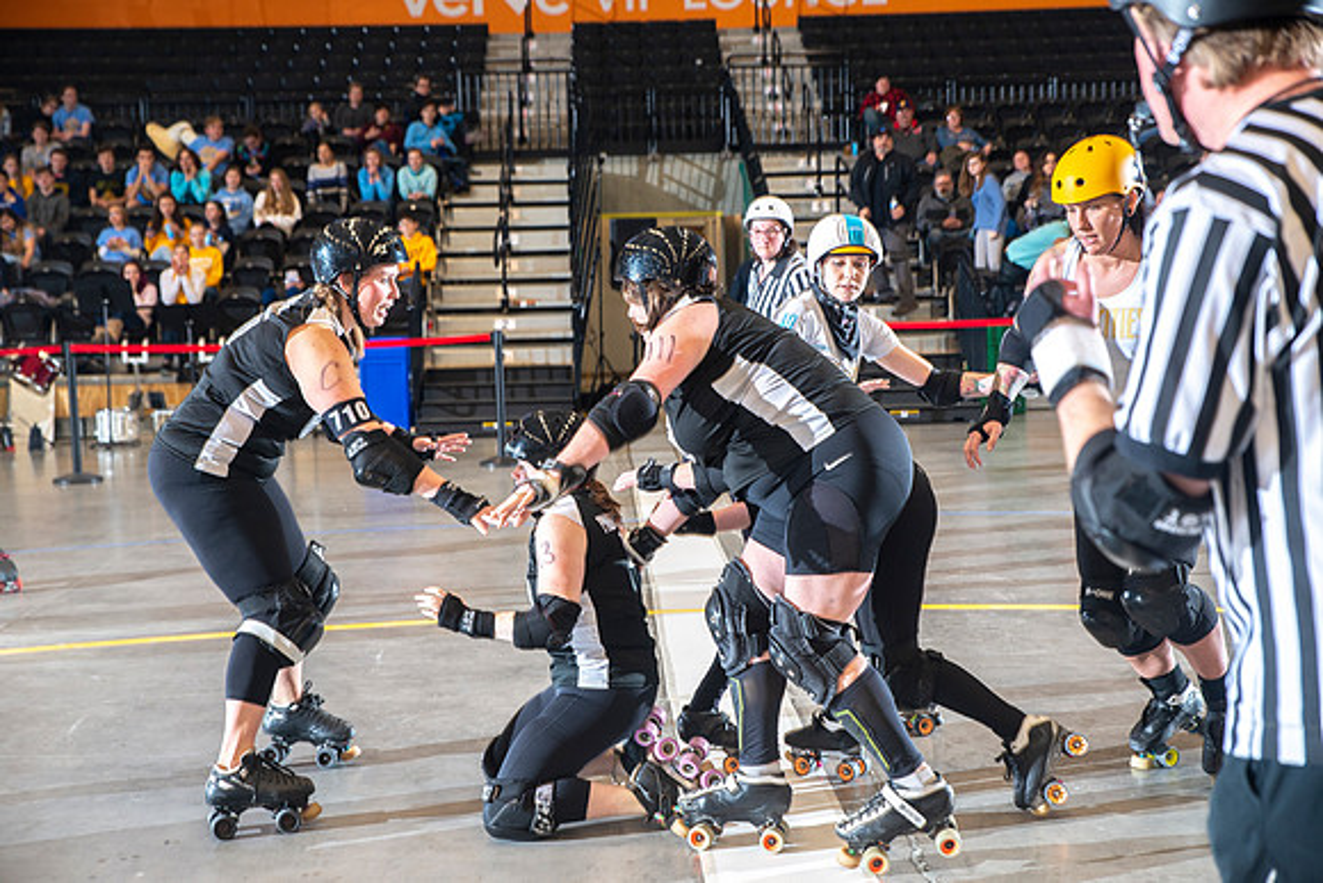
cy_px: 442
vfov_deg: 24.6
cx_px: 662
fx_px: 2022
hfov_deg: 36.2
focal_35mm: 55
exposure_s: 1/160
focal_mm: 55
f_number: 5
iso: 500
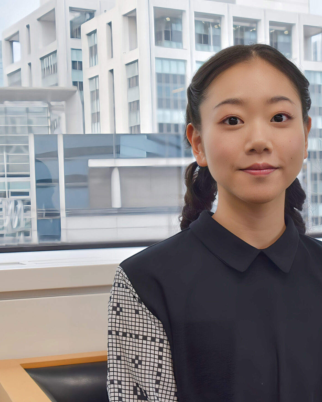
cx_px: 254
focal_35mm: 69
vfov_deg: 27.5
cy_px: 221
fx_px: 822
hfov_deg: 21.9
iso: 400
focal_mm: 28
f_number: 5.6
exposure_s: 1/125
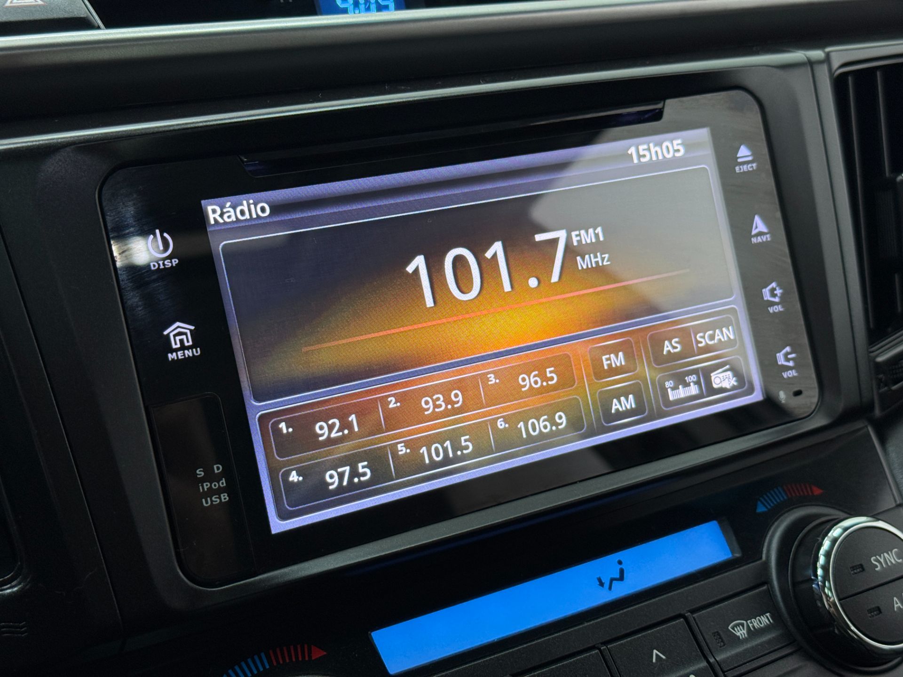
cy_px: 338
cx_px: 452
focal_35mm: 48
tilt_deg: -22.3
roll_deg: -0.7
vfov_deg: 30.3
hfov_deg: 39.7
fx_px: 1252
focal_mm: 6.76
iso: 80
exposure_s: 1/60
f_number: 1.78
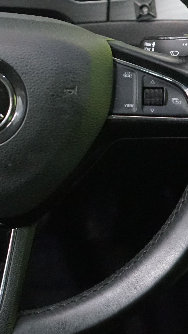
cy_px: 83
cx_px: -24
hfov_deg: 12.9
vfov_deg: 22.9
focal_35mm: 92
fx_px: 815
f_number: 4
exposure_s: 1/30
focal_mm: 32
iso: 6400
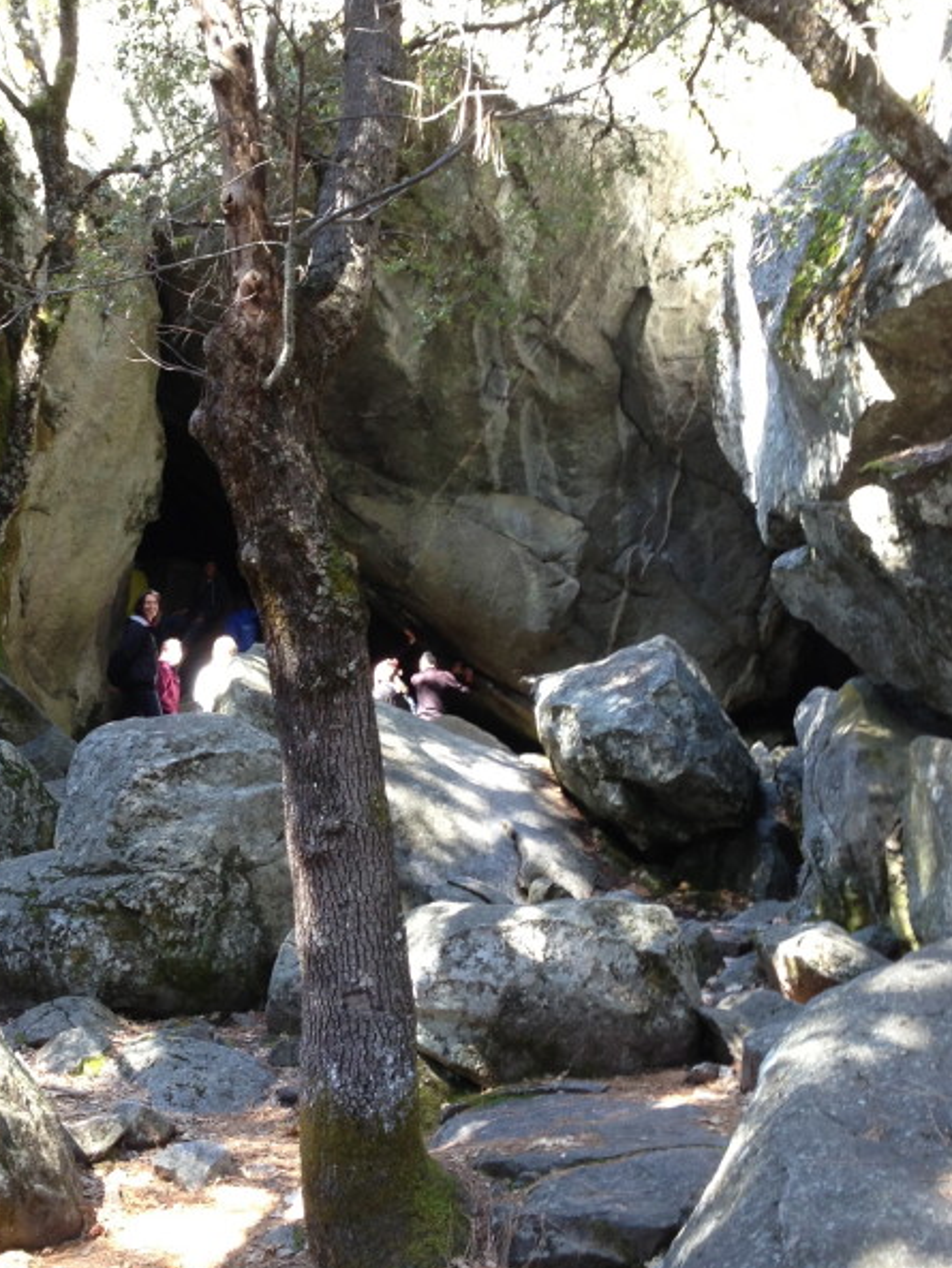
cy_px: 565
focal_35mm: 57
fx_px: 2089
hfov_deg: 25.6
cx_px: 344
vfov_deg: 33.7
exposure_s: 1/20
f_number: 2.4
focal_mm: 4.13
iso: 50
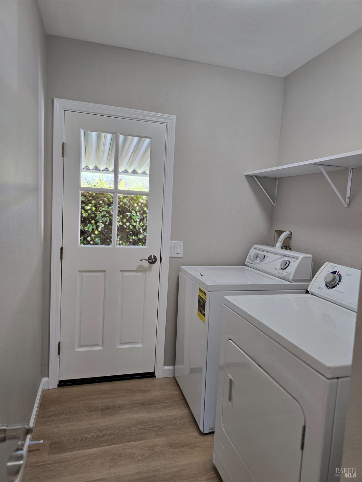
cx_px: 181
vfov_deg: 73.9
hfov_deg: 58.9
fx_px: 321
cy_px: 241
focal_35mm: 23
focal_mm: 6.3
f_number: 1.7
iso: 125
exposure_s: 1/120
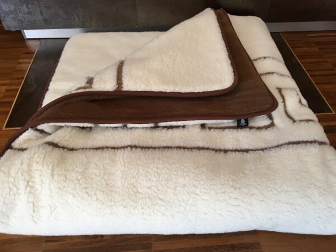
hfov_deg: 61.7
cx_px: 168
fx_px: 281
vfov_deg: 48.2
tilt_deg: -48.5
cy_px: 126
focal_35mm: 29
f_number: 2.2
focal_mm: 4.15
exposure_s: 1/33
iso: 32
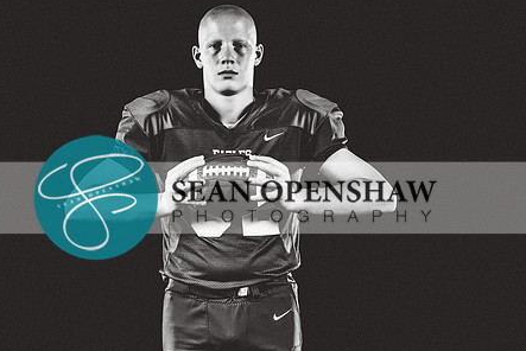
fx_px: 2412
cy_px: 176
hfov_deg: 12.4
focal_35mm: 165
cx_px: 234
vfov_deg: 8.3
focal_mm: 126
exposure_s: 1/125
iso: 200
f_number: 2.8
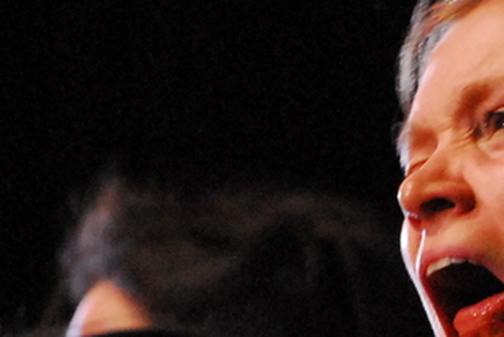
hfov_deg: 1.9
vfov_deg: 1.3
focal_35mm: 1097
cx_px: 810
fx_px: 15380
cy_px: 704
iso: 1600
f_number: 5.6
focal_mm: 140
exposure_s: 1/125
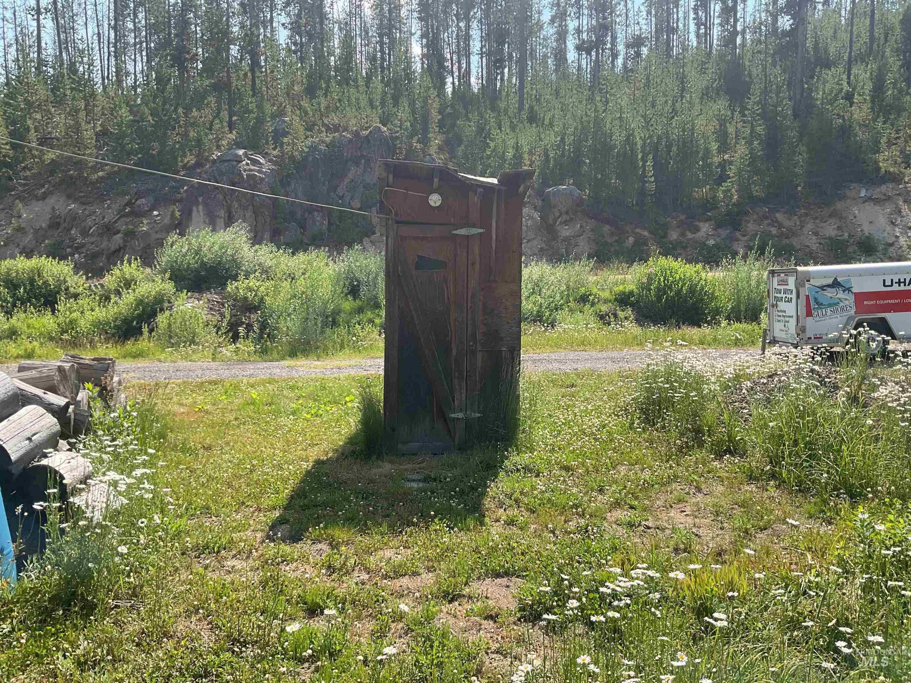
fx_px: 763
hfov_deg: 61.7
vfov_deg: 48.2
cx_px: 456
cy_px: 342
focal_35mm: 29
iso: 16
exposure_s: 1/929
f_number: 1.8
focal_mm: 3
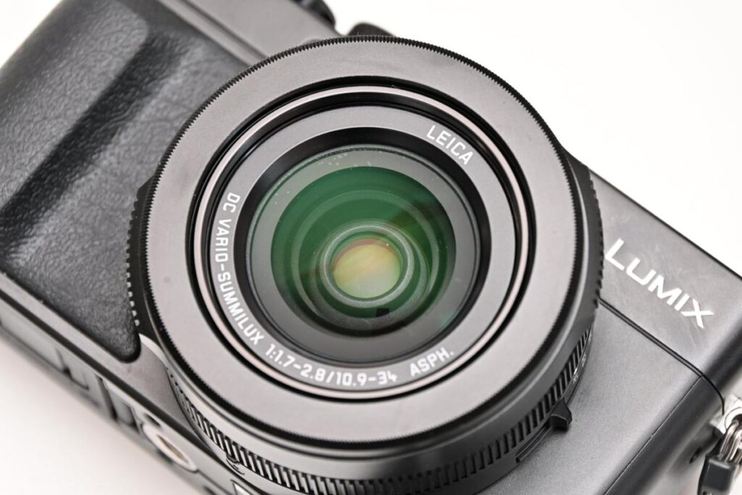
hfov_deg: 9.8
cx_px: 371
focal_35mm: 210
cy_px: 248
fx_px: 4329
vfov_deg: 6.5
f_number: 8
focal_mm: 140
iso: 800
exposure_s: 1/200
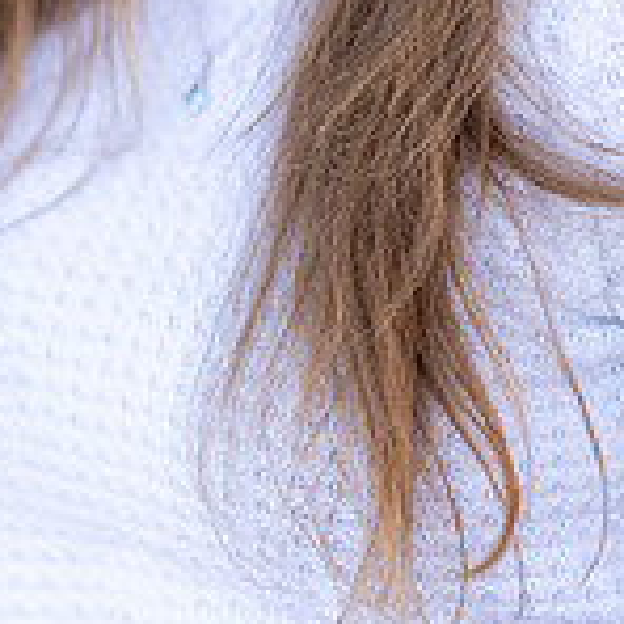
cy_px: -312
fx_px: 4466
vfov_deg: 7.8
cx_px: 472
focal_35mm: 219
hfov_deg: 8.0
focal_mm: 85
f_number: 1.4
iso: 200
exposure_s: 1/1600
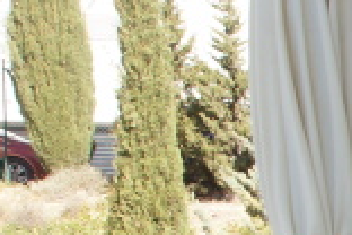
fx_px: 1926
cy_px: 604
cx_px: 1063
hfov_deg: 8.6
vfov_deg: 6.6
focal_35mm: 197
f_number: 7.1
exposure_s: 1/125
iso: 100
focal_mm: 20
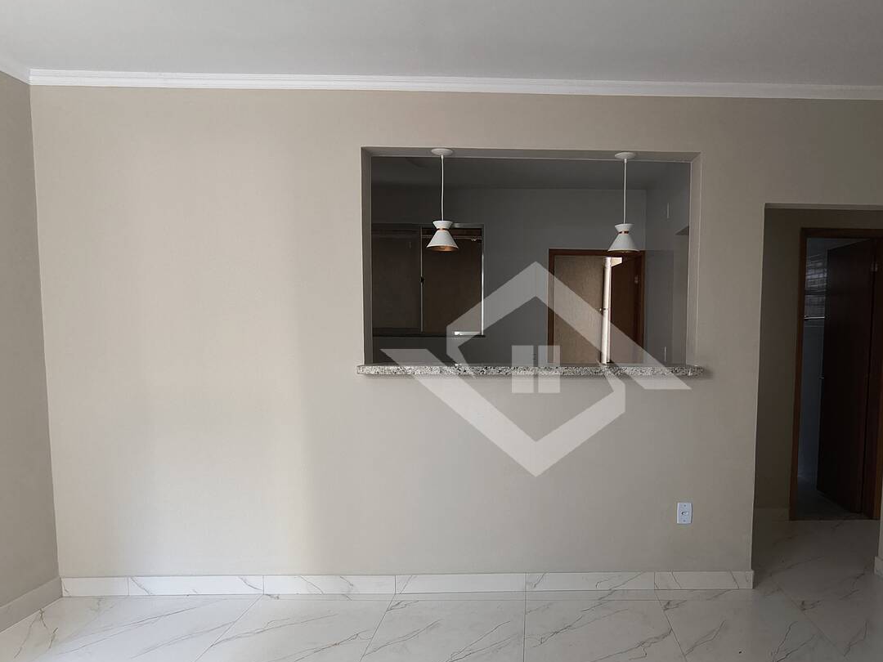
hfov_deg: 93.1
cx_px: 536
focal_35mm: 16
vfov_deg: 77.8
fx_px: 408
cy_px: 369
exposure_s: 1/30
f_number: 2.2
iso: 397
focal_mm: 2.13
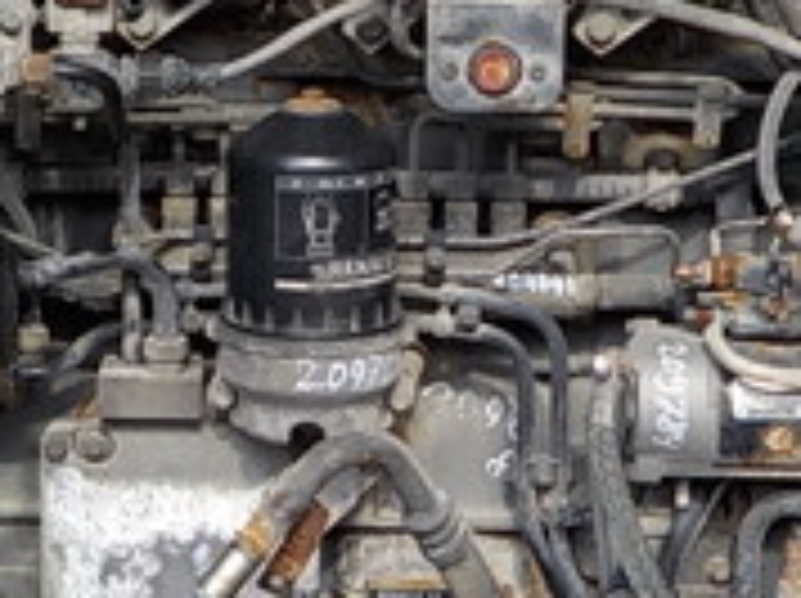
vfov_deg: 13.7
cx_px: 324
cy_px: 274
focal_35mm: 108
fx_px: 2496
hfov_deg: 18.2
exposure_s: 1/160
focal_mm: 4.1
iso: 125
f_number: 3.3
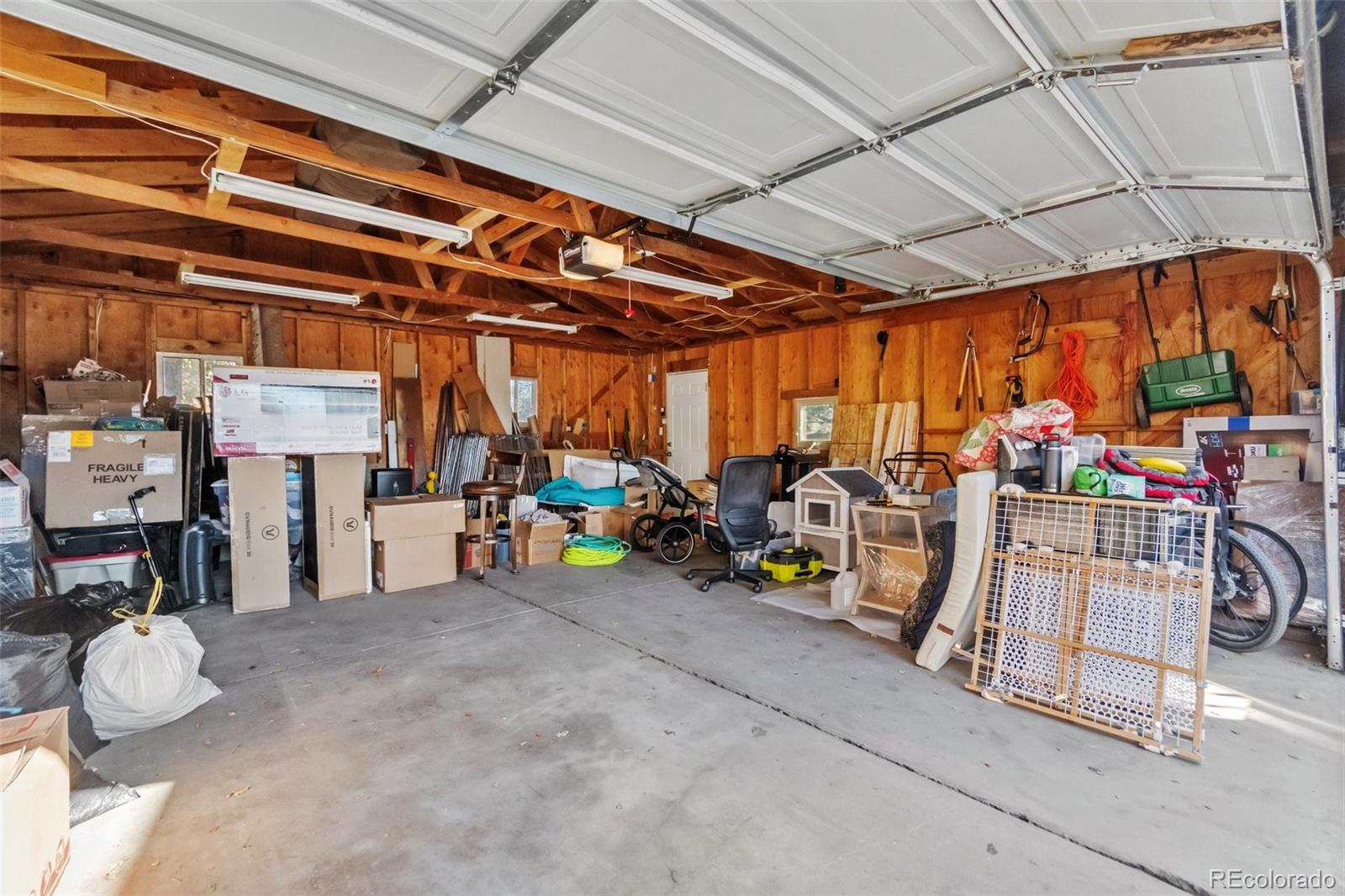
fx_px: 560
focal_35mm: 15
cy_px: 448
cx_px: 672
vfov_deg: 77.3
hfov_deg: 100.4
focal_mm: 10
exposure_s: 1/125
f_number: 8
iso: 2000
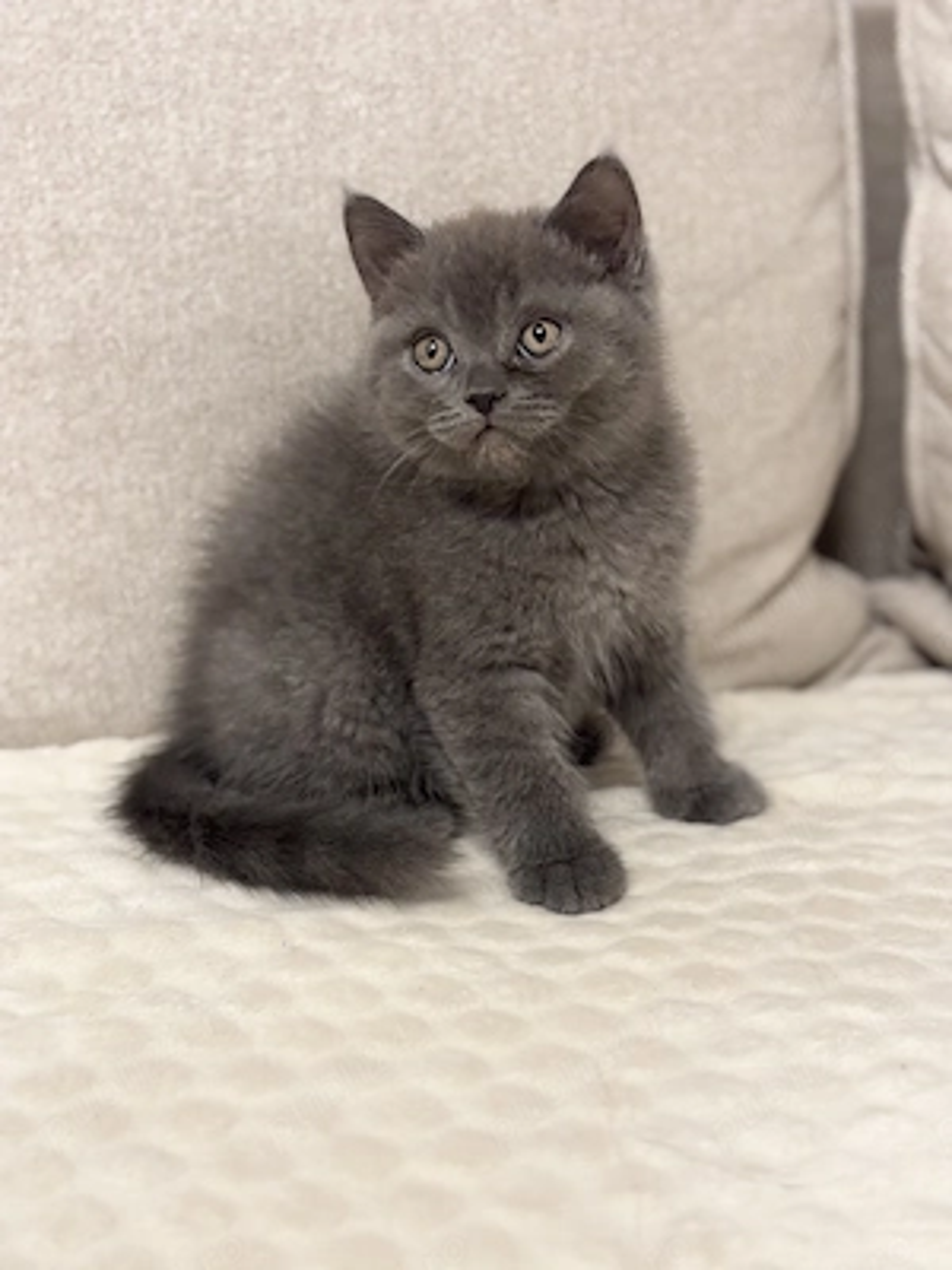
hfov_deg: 28.0
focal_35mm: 52
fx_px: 1907
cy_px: 635
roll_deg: +2.1
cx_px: 476
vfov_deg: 36.8
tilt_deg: -15.0
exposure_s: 1/33
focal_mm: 5.96
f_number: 1.6
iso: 250
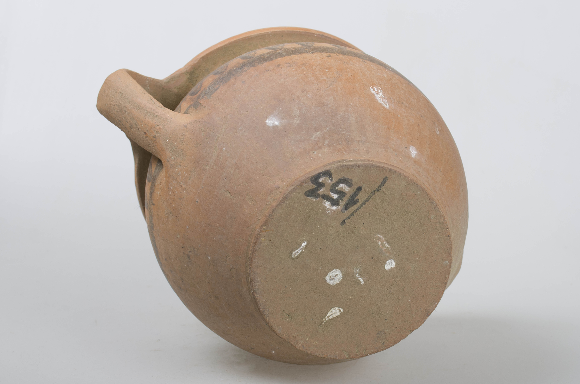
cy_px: 192
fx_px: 772
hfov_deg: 41.2
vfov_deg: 28.0
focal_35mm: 48
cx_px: 290
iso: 100
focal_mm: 32
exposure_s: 1/200
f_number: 7.1
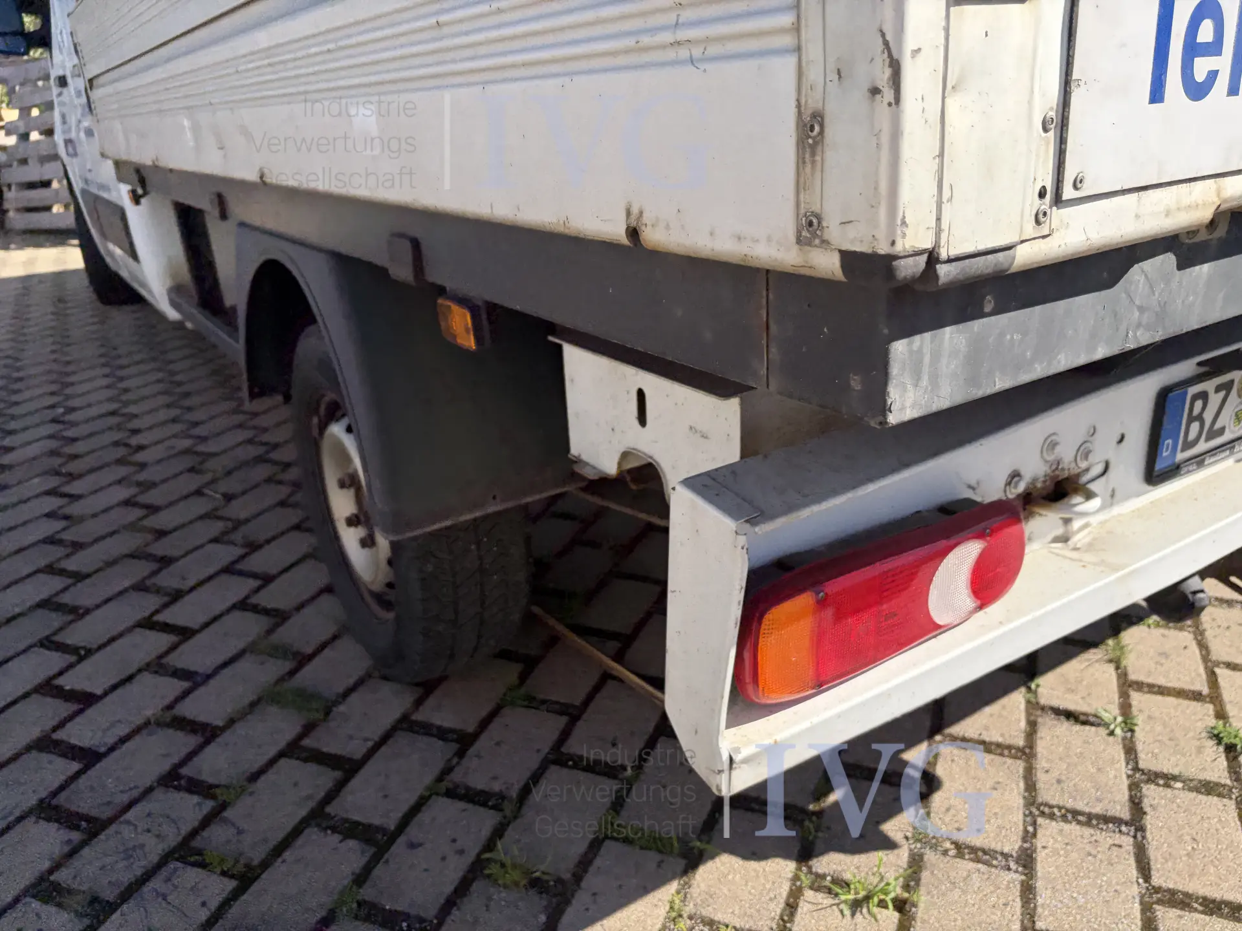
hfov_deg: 67.3
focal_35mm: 26
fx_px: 933
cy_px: 466
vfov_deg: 53.1
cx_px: 621
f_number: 1.6
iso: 64
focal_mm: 5.96
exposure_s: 1/2747
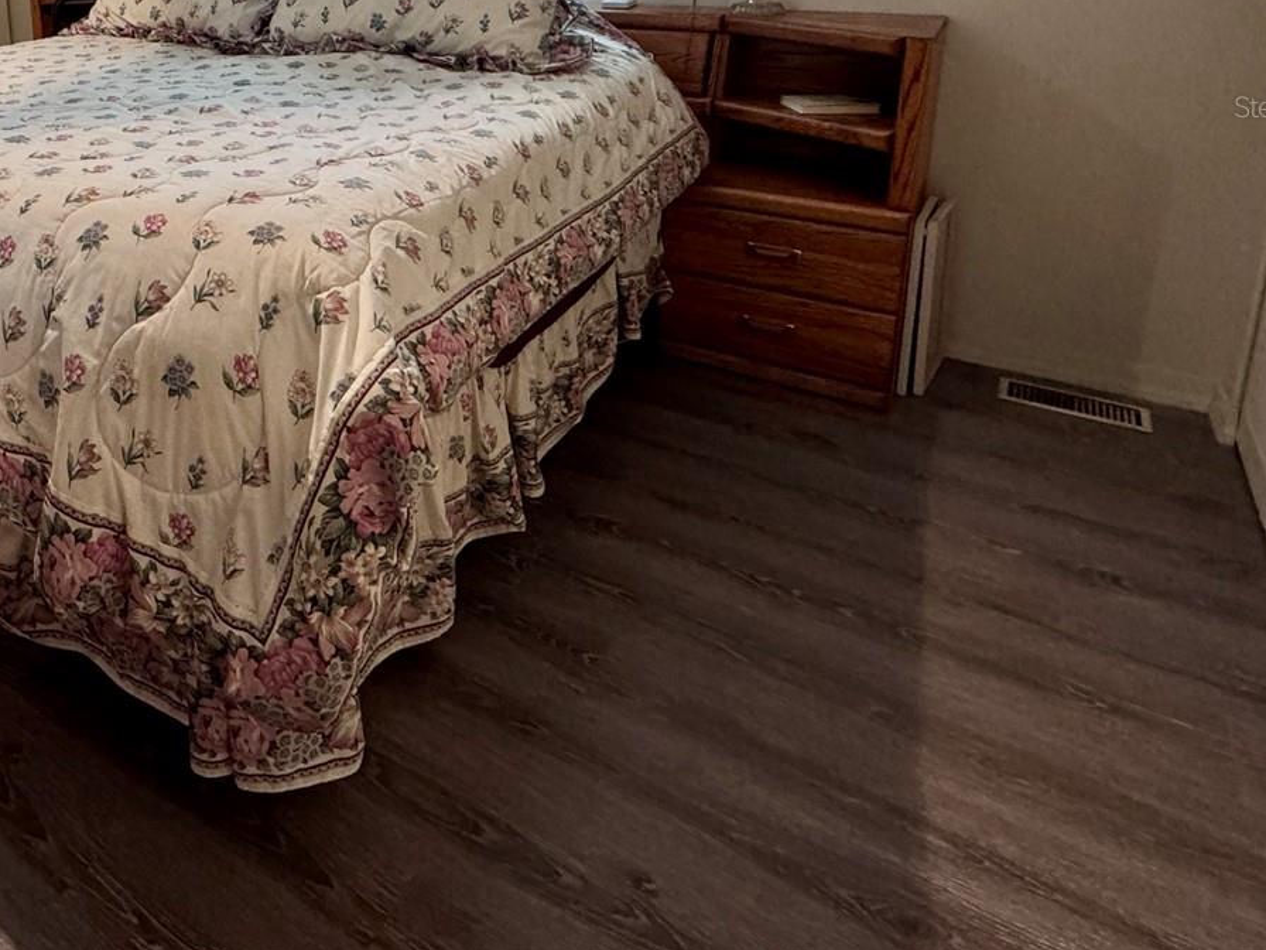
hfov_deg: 62.9
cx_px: 237
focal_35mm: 25
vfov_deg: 49.3
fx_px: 914
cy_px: 107
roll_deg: -0.5
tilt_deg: -12.0
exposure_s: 1/60
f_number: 2.2
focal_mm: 2.22
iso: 320
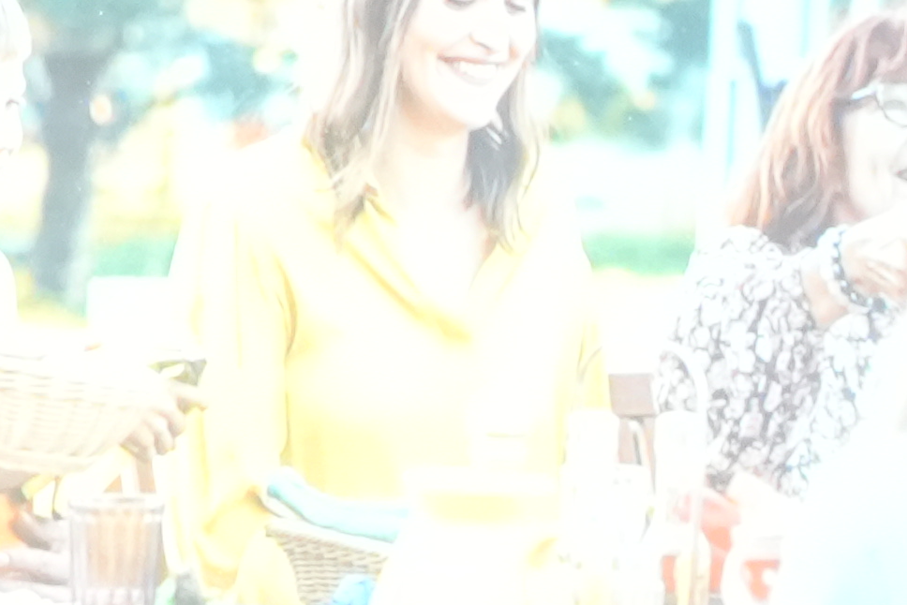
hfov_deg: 7.2
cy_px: 2154
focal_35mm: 277
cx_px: -806
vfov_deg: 4.6
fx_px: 6985
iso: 8000
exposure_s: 1/125
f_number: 4
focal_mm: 38.3
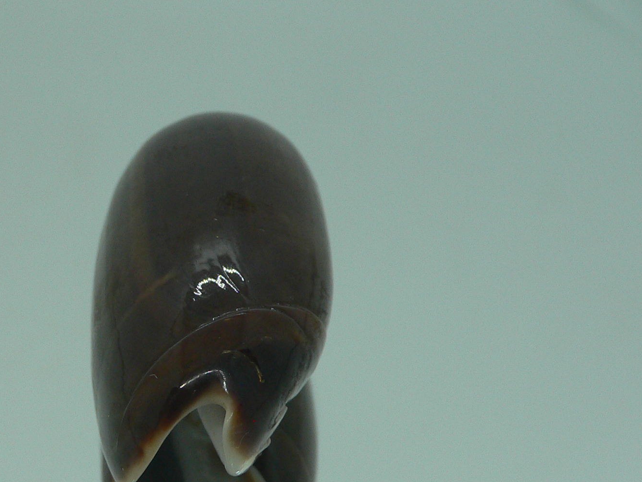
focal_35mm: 53
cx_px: 199
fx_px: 983
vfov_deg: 27.2
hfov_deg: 35.7
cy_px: 349
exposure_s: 1/60
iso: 80
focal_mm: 4.6
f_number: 2.8
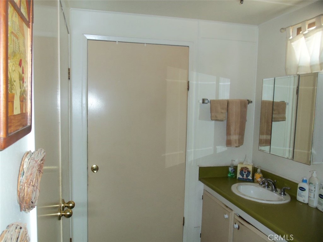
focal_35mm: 29
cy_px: 121
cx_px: 162
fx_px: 271
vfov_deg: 48.2
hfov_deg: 61.7
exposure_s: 1/30
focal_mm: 5.2
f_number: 3.4
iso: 100
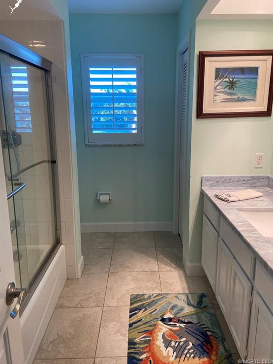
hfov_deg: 51.3
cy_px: 176
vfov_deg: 65.3
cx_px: 141
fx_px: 284
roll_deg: +0.2
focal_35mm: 27
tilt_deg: -11.5
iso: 125
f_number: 1.8
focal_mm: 4.25
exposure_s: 1/120
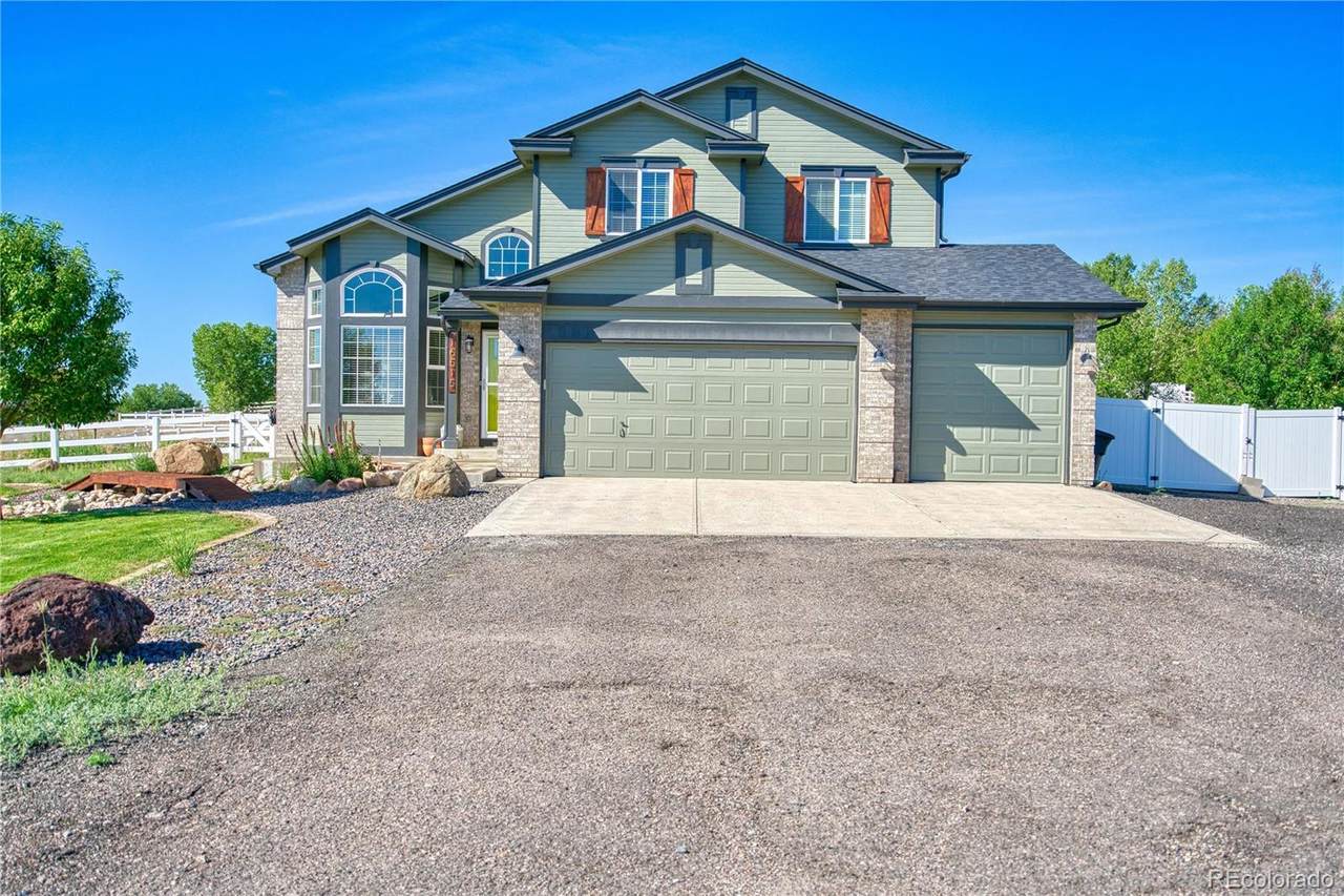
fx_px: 1269
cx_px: 672
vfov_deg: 38.9
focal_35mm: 34
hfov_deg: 55.8
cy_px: 448
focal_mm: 34
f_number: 4
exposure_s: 1/3200
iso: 500
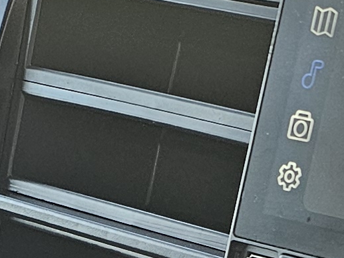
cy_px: 595
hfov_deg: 11.1
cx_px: 148
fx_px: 1769
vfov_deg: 7.8
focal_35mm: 178
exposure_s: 1/100
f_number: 1.7
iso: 200
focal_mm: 6.3
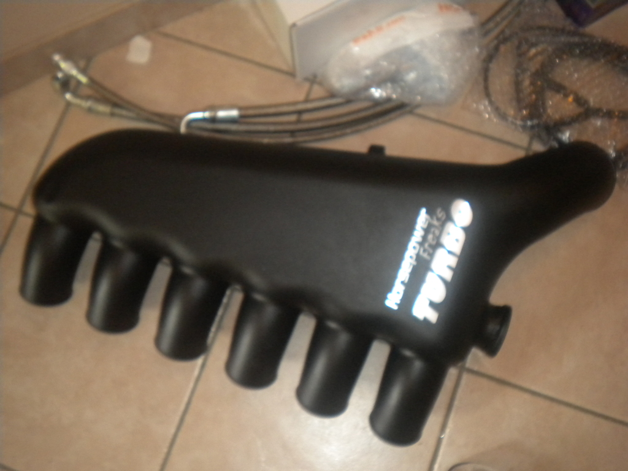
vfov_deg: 35.1
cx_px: 314
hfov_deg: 45.8
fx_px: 744
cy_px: 236
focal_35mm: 41
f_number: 3.5
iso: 400
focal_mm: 7.4
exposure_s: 1/30
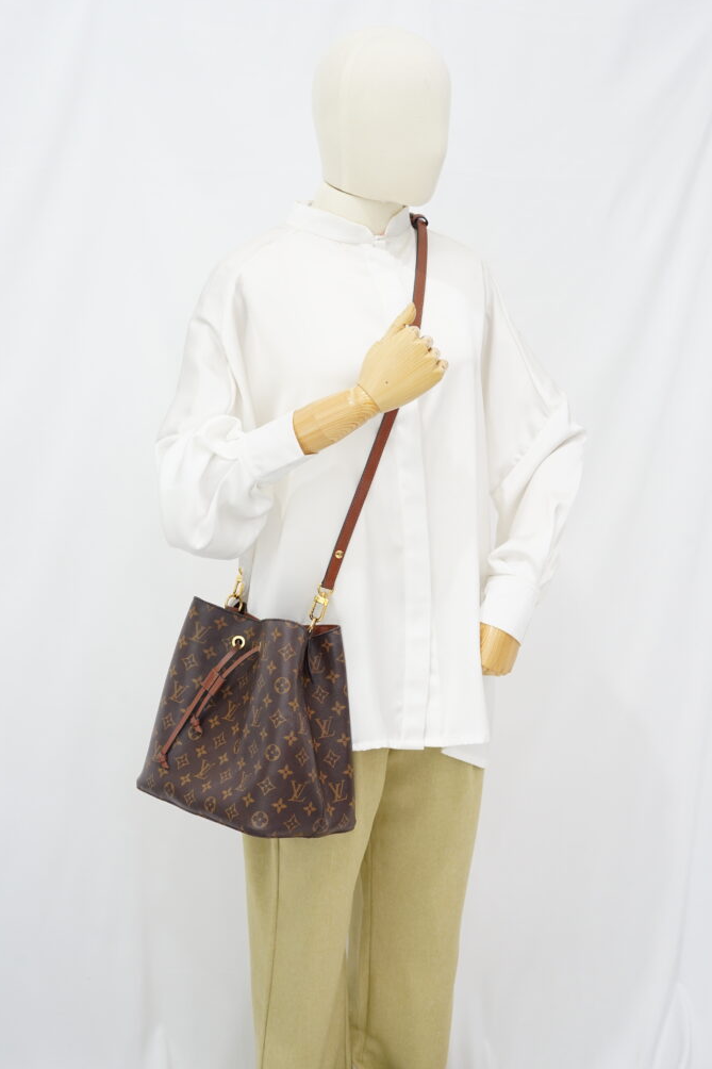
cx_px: 352
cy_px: 532
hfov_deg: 26.5
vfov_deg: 38.9
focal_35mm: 51
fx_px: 1513
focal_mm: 50
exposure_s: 1/8
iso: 640
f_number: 6.3
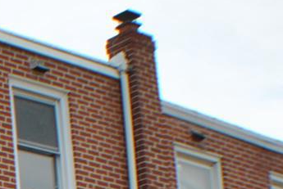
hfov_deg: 10.0
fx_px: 1456
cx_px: -334
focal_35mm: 185
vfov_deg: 7.2
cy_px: 370
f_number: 10
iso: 100
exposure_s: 1/200
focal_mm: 22
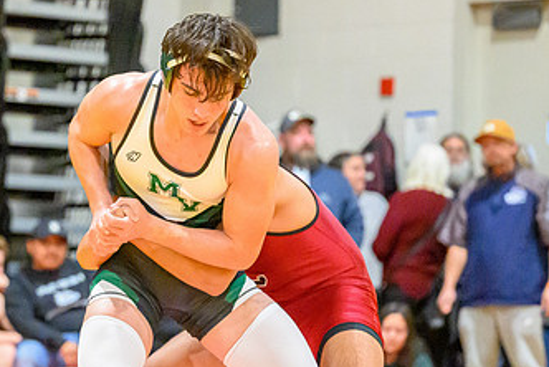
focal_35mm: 215
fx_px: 3282
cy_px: 200
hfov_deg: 9.5
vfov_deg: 6.4
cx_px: 99
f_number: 2.8
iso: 16000
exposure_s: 1/640
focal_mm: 90
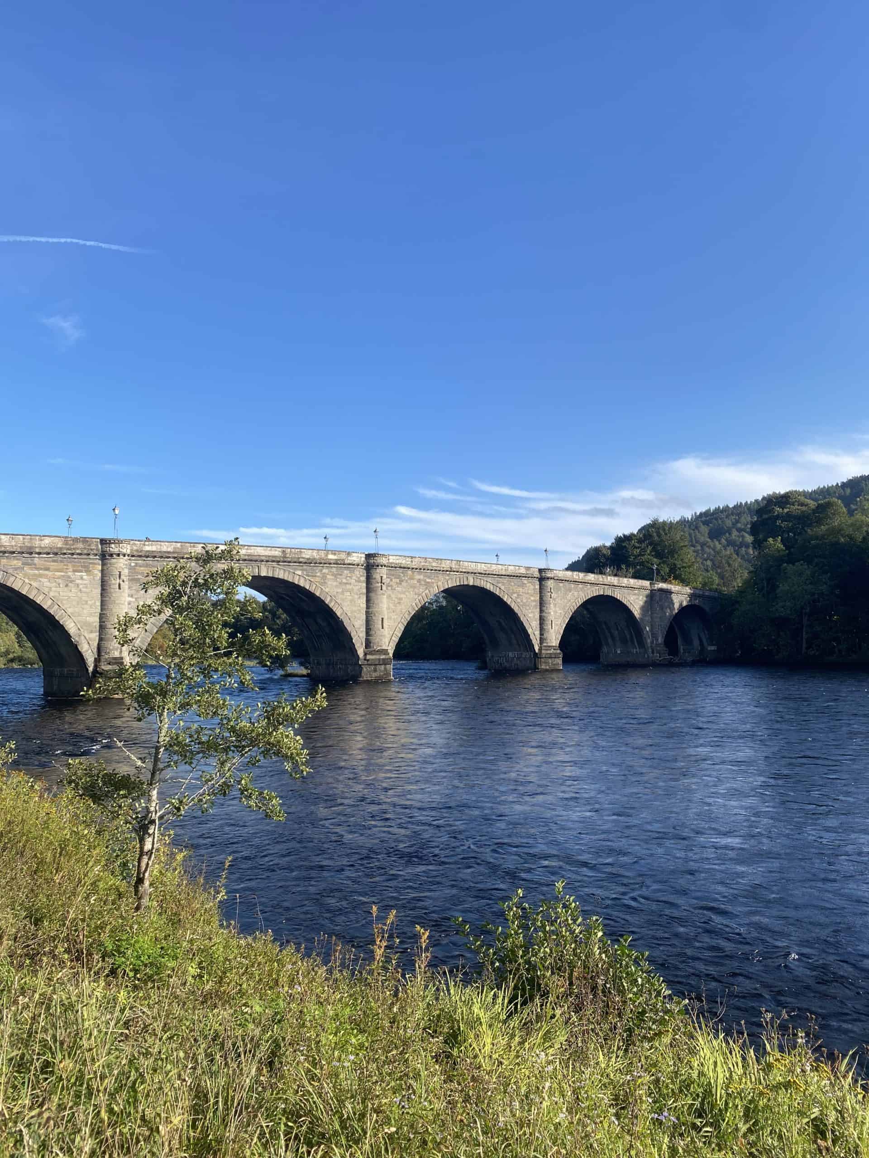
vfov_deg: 67.3
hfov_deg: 53.1
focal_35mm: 26
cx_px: 434
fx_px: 870
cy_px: 579
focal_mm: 4.25
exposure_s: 1/1996
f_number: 1.8
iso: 32
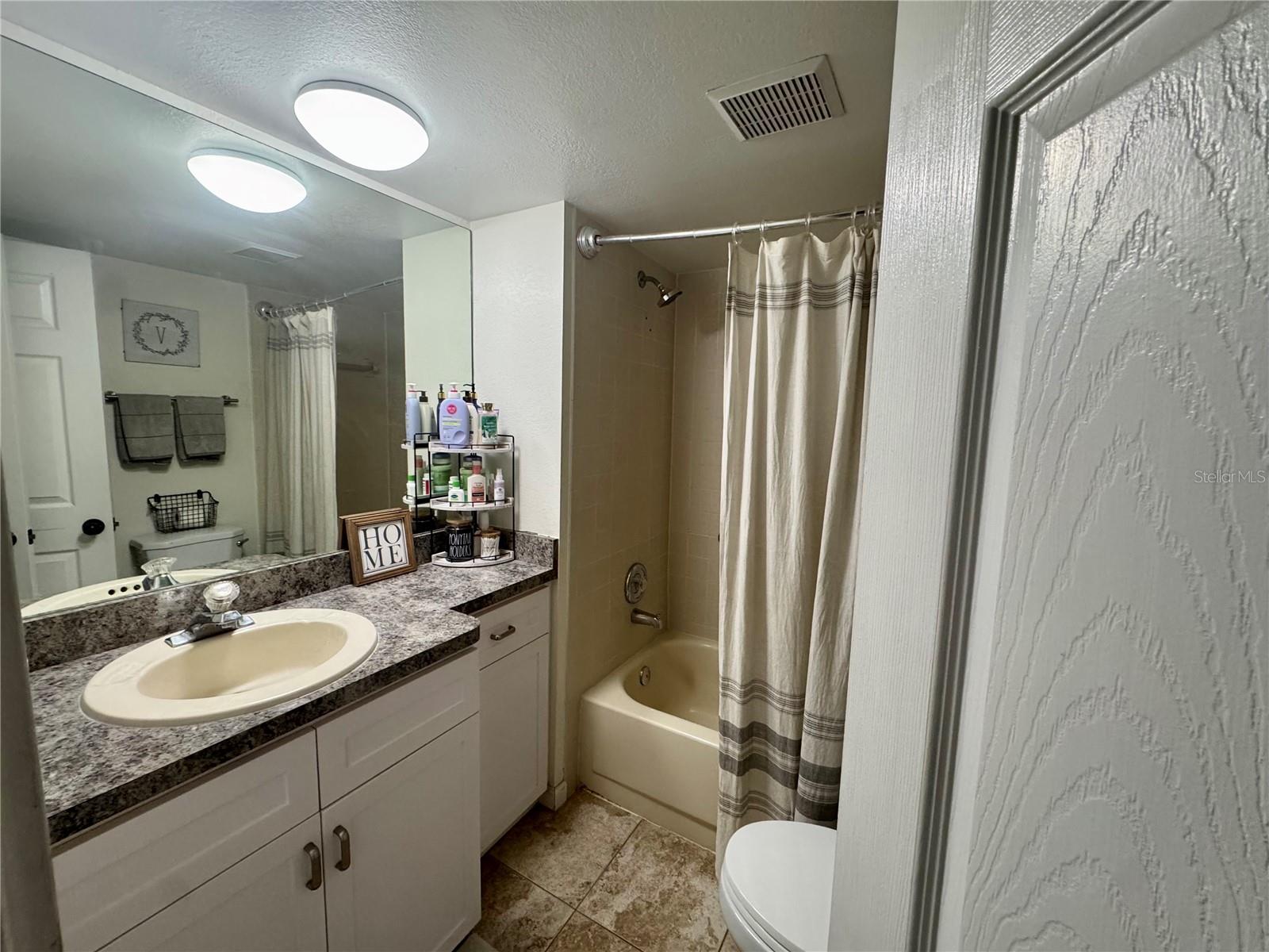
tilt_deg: -7.4
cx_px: 634
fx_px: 513
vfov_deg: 85.7
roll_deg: -1.5
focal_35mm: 14
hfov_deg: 102.1
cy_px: 476
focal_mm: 2.22
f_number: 2.2
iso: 320
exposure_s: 1/120
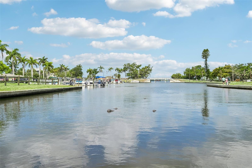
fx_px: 210
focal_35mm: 30
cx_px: 126
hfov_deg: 61.9
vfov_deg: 43.6
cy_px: 84
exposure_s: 1/2000
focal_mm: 30
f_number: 8
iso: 400
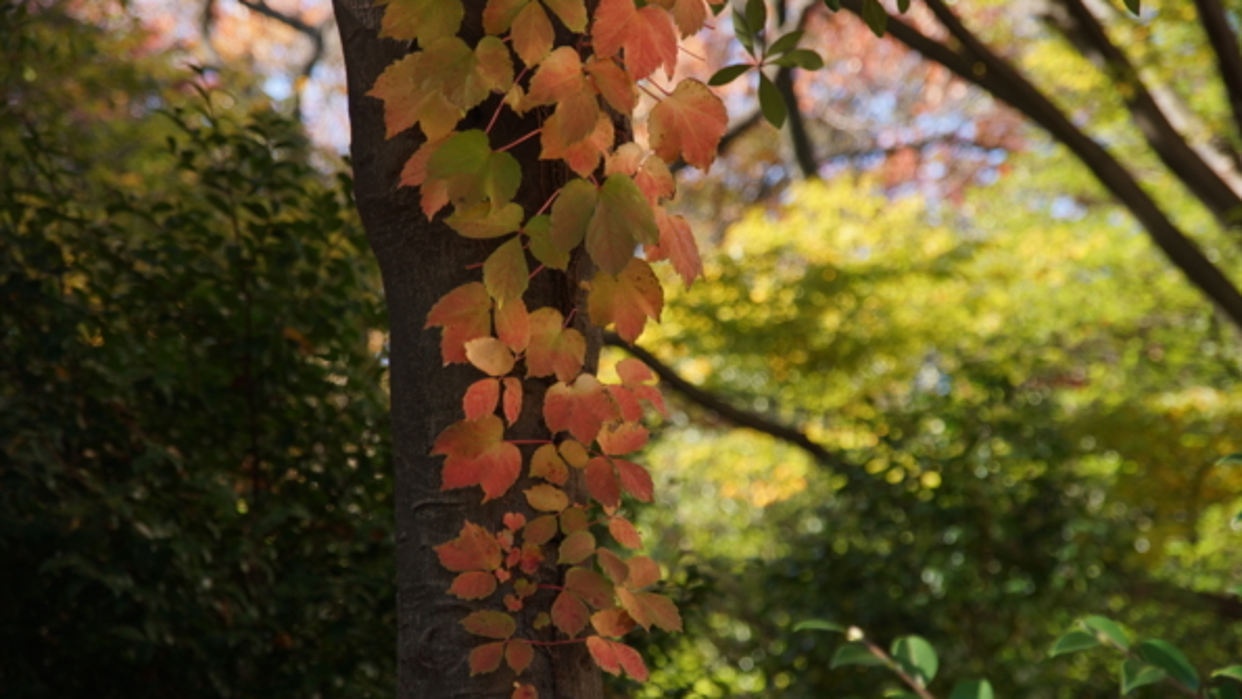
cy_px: 317
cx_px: 624
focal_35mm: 190
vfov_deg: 6.4
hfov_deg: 11.3
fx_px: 6259
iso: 200
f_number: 5.6
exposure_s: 1/200
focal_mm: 120
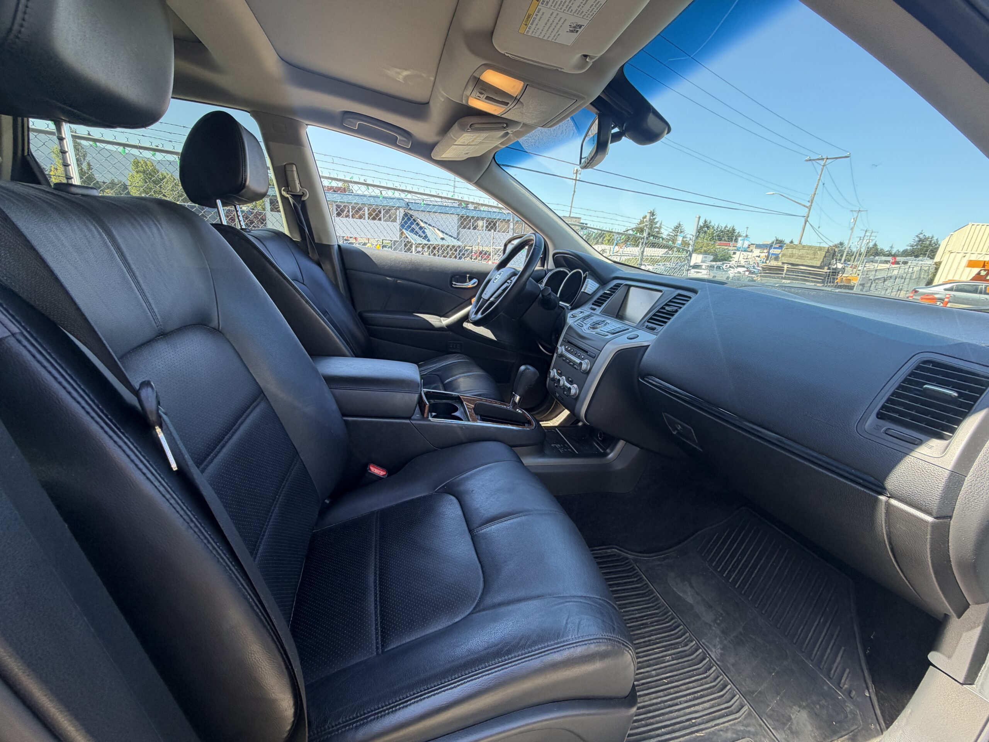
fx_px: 400
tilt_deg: -19.0
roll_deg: -5.6
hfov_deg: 102.1
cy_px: 371
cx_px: 494
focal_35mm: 14
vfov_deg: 85.7
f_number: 2.2
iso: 50
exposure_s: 1/132
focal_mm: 2.22
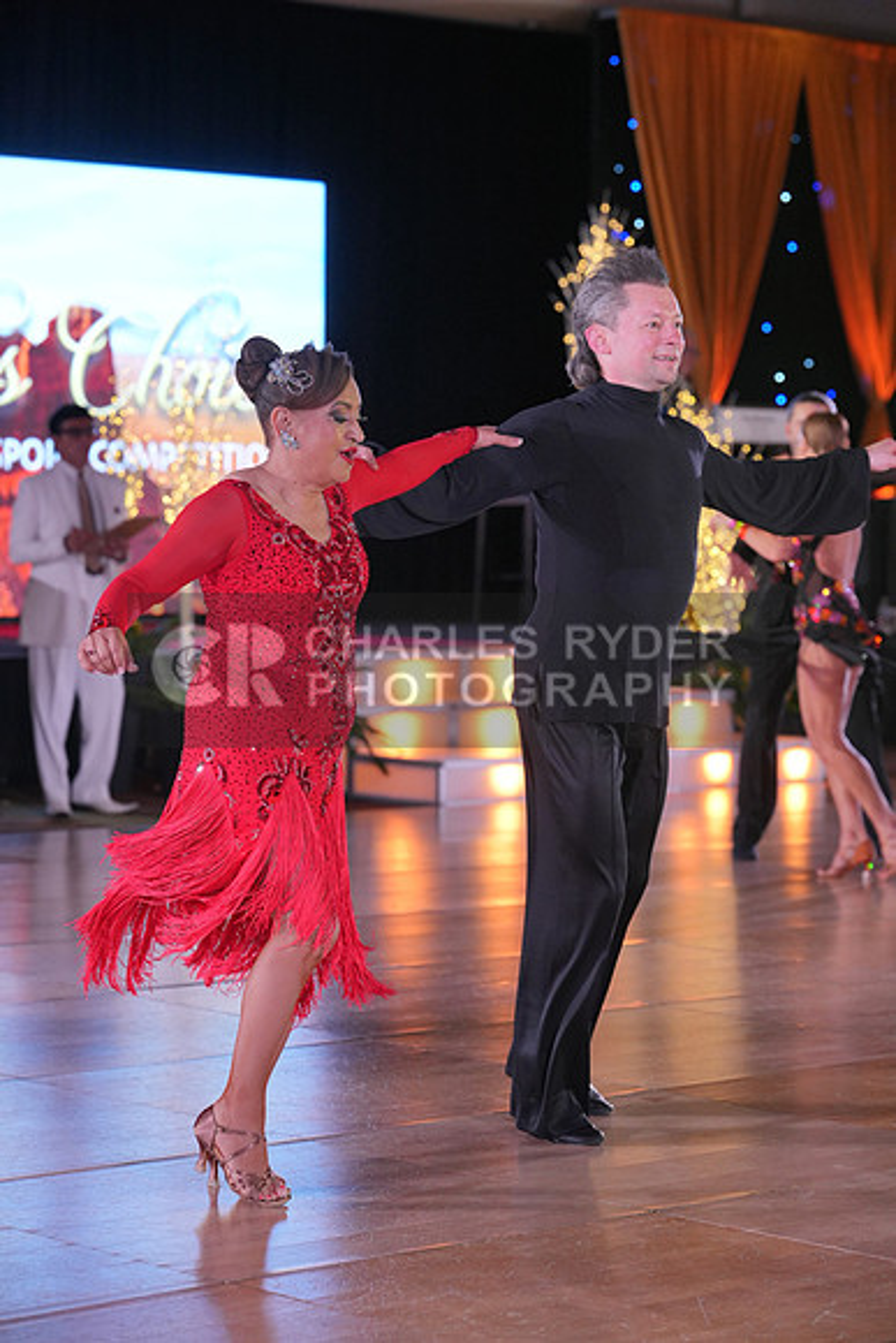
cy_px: 672
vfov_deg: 21.7
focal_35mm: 94
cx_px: 448
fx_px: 3507
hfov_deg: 14.6
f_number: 4
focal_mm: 94
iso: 1600
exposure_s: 1/400
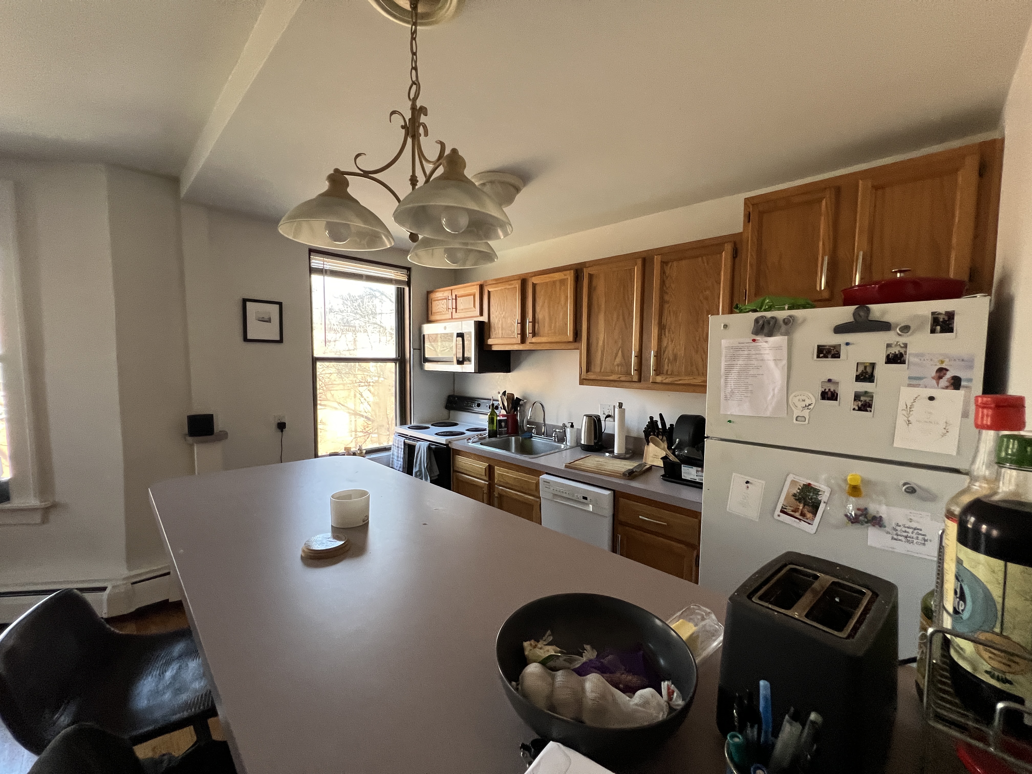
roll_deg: +0.3
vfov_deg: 89.9
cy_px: 387
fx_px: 388
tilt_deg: -3.3
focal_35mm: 13
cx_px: 516
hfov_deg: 106.2
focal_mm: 1.57
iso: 250
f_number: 1.8
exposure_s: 1/120
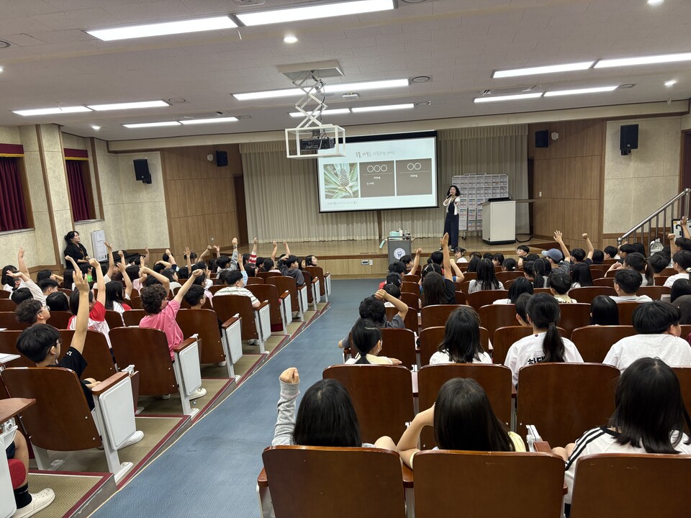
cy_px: 259
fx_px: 519
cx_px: 346
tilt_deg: -8.3
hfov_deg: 67.3
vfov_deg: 53.1
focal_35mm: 26
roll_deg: +3.8
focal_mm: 5.96
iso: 160
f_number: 1.6
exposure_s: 1/60
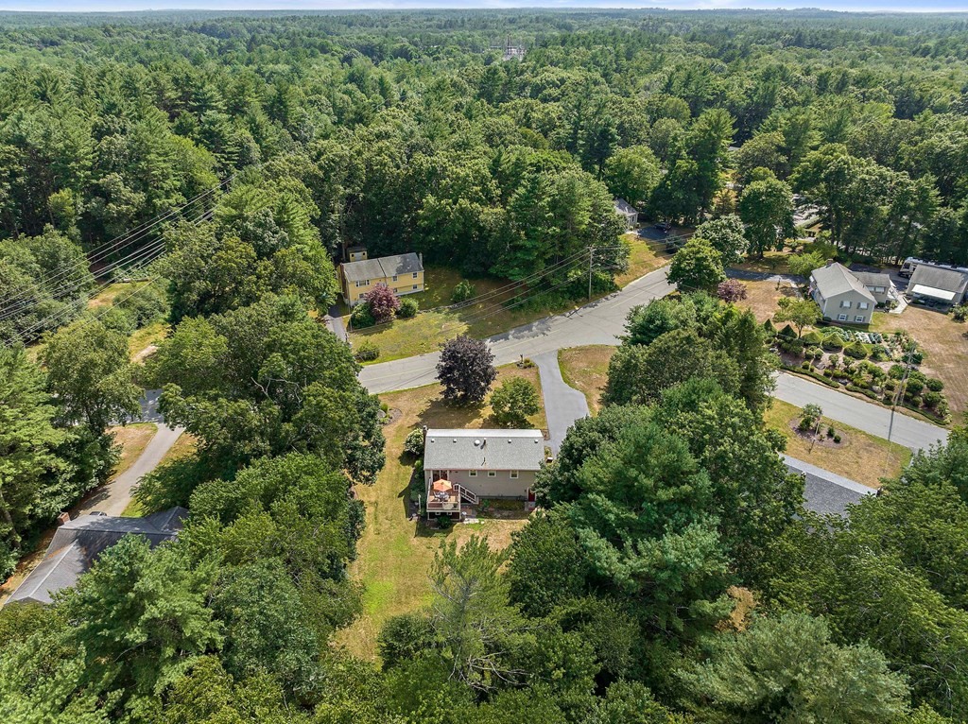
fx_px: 671
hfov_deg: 71.6
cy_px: 362
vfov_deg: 56.7
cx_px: 484
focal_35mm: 24
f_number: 2.8
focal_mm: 12.29
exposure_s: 1/100
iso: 120
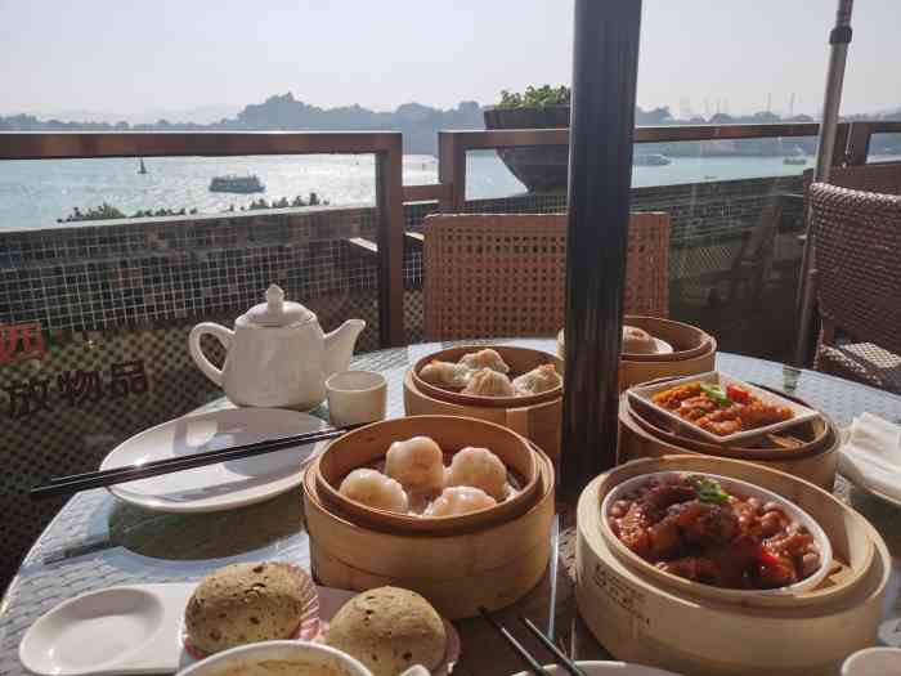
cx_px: 450
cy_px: 338
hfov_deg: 65.3
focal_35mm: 27
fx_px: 703
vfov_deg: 51.4
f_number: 1.8
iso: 50
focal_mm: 5.58
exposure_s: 1/10000
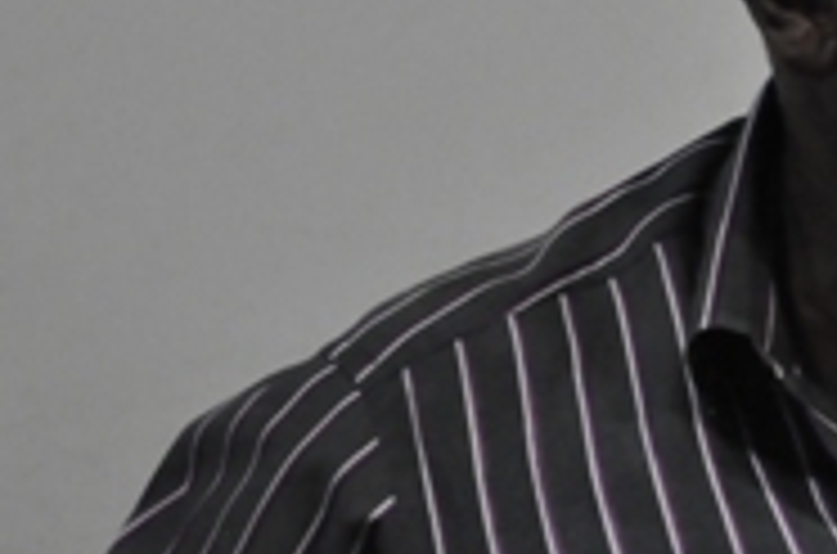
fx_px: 5427
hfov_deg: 8.7
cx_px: 929
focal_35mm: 234
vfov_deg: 5.8
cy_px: 266
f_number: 7.1
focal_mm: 52
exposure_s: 1/60
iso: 3200
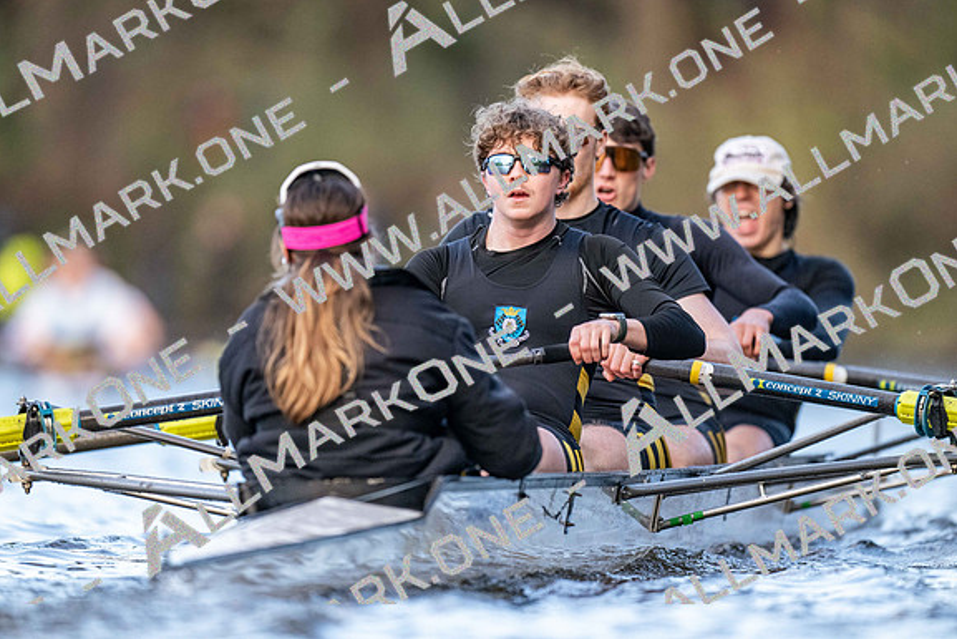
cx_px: 479
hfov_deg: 3.4
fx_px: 16033
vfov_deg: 2.3
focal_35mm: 603
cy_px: 320
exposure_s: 1/2500
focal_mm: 600
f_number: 4
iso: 3600
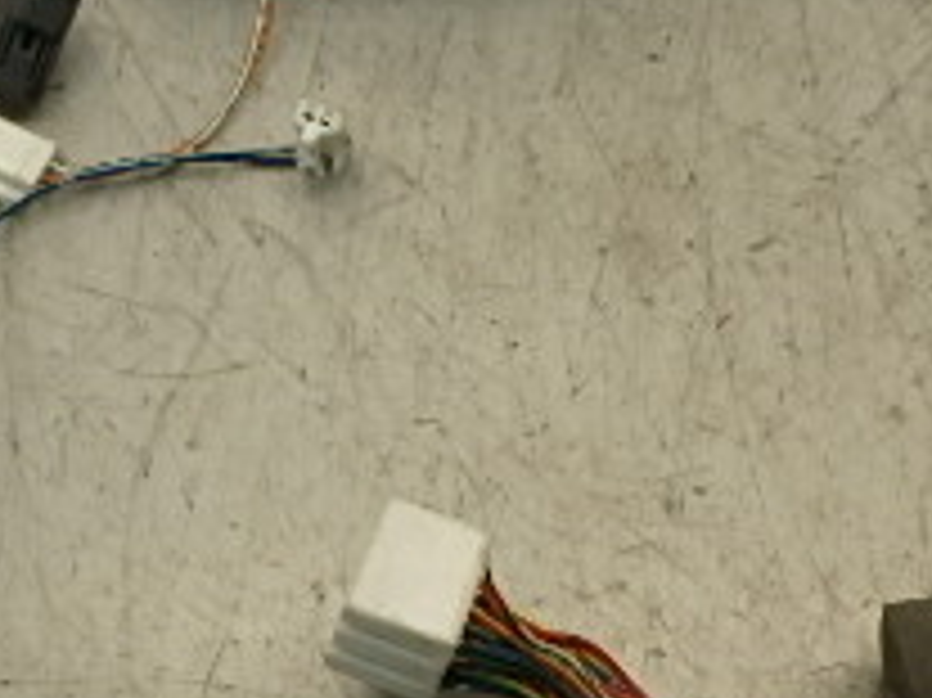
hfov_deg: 29.8
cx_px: 477
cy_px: 333
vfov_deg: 22.6
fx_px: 1749
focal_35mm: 65
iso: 125
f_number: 3.5
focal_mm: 3.7
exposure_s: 1/60
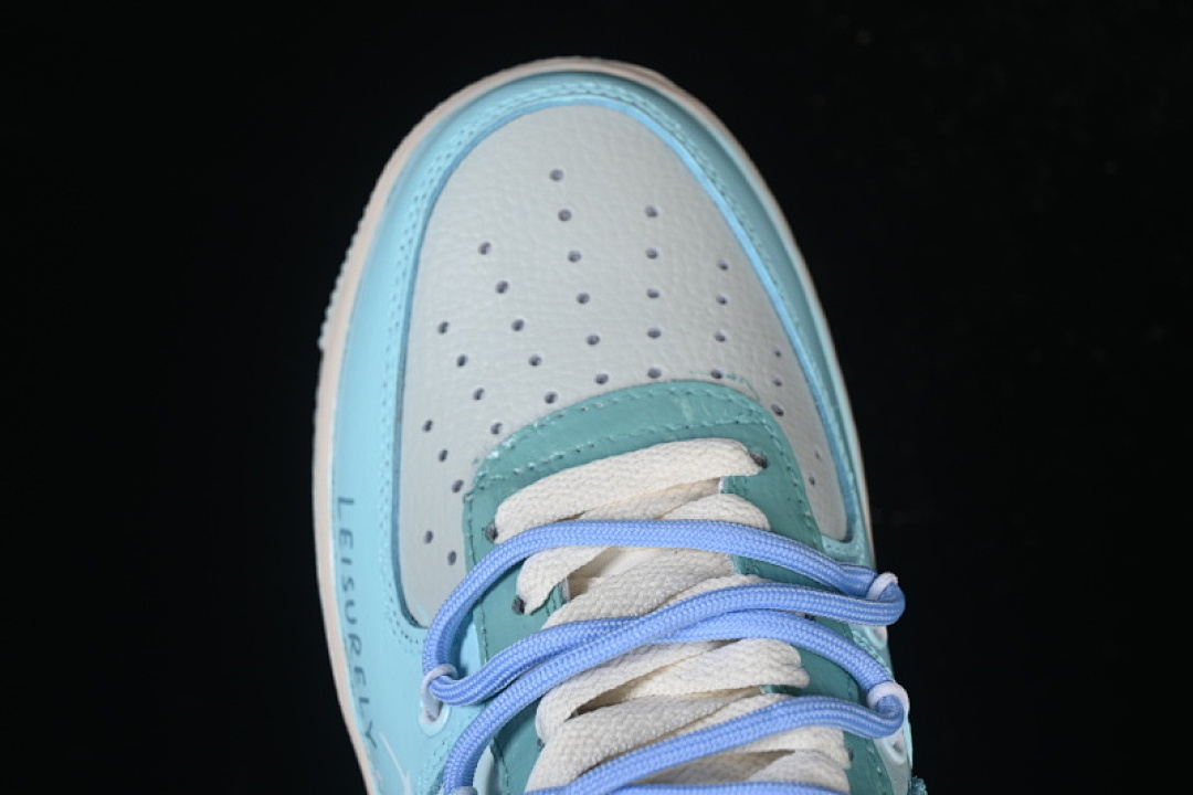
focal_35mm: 75
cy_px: 398
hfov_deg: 27.0
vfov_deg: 18.2
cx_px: 596
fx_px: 2485
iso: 160
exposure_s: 1/80
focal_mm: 50
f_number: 7.1
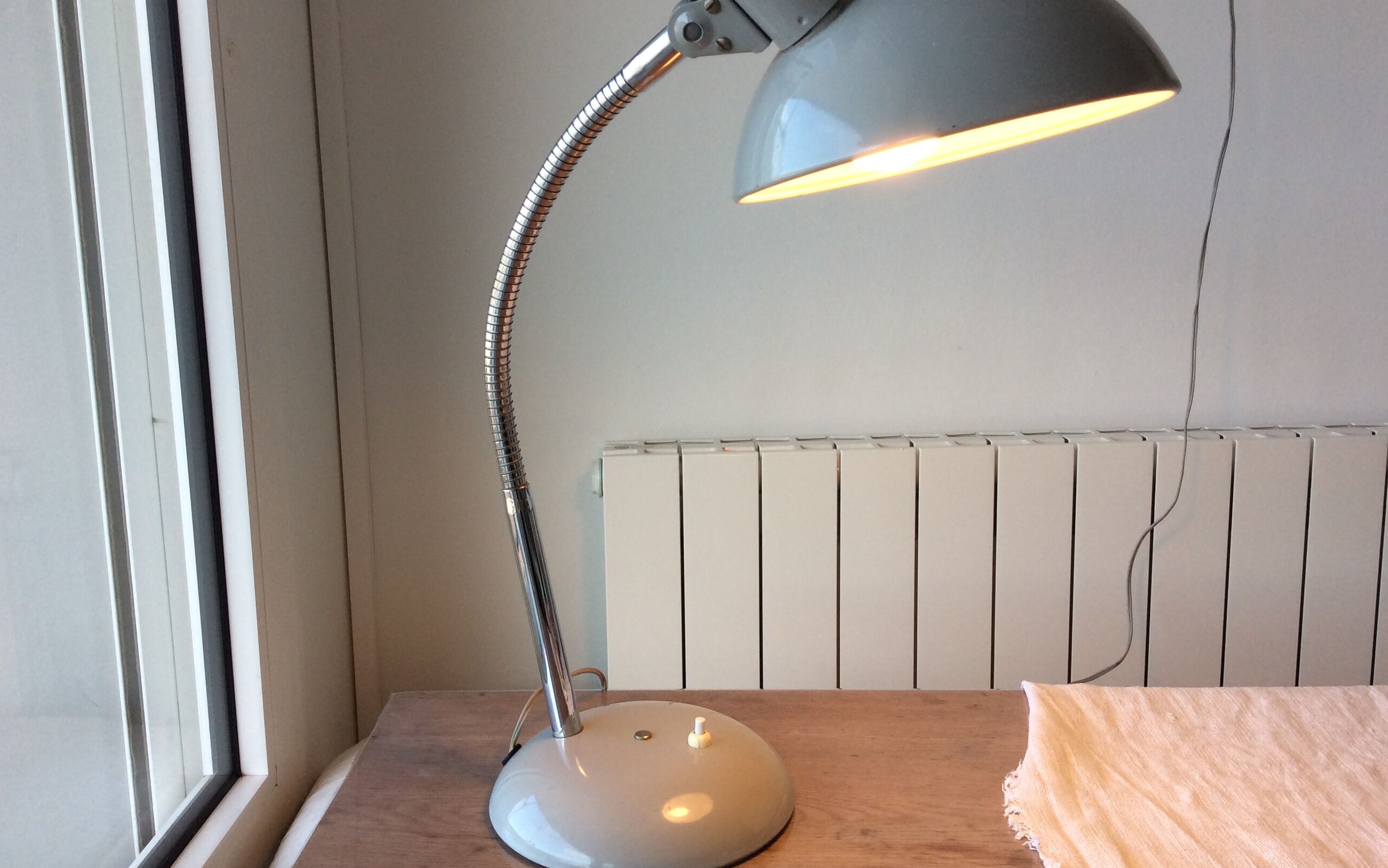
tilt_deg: -11.4
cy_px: 394
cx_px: 695
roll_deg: +2.8
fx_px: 1286
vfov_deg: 37.2
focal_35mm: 34
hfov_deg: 56.7
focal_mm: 3.3
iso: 32
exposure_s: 1/120
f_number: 2.4
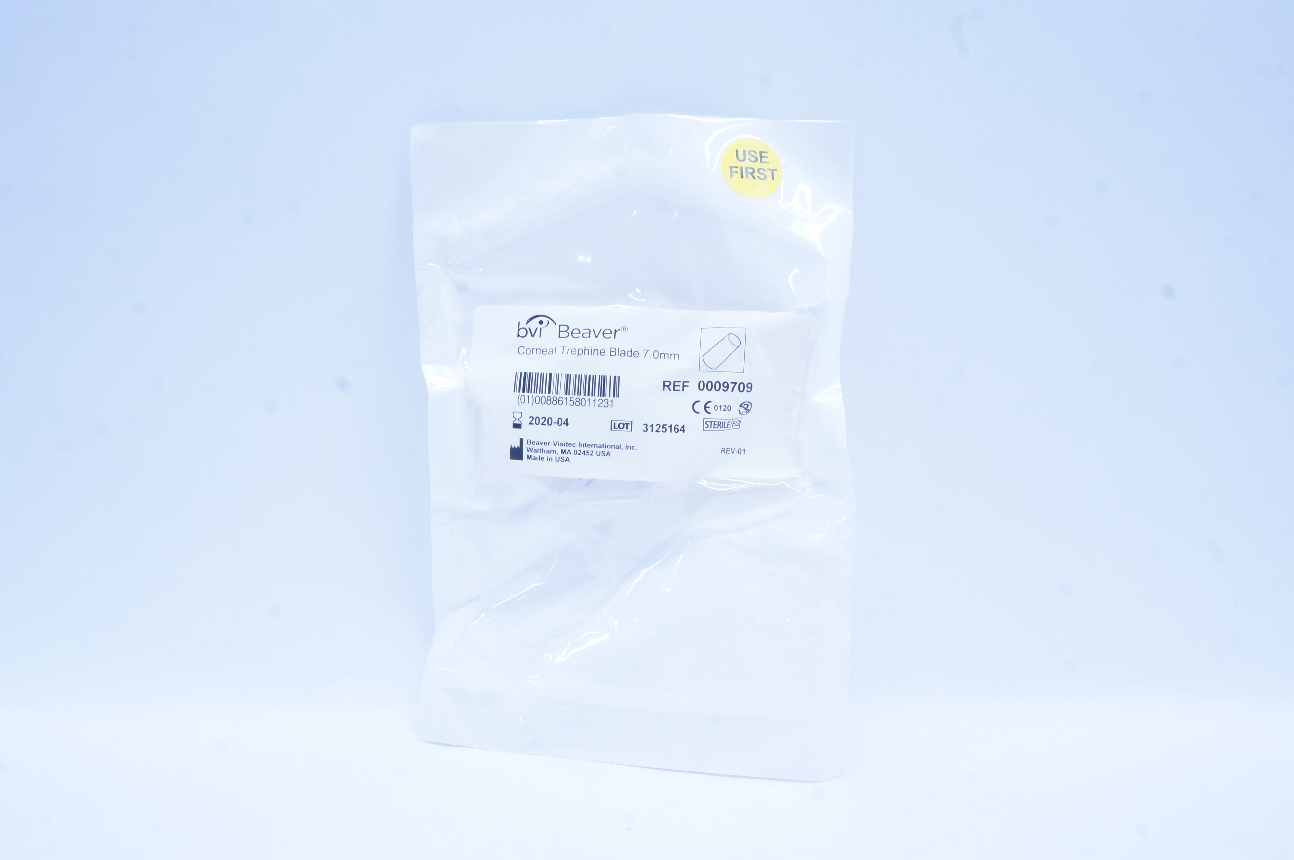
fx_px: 1185
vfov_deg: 39.9
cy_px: 430
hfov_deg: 57.3
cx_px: 647
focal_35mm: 33
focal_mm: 22
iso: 400
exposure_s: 1/10
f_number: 14
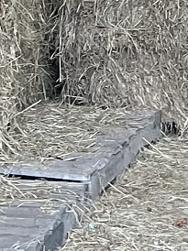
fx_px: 1378
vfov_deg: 8.7
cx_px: 46
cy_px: -497
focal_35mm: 190
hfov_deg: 7.8
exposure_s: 1/70
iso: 125
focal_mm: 4.2
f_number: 1.6
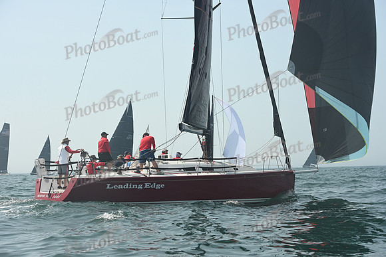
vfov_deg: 19.5
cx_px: 193
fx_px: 751
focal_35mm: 70
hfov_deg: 28.8
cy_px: 128
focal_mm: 70
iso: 320
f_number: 7.1
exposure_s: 1/1250
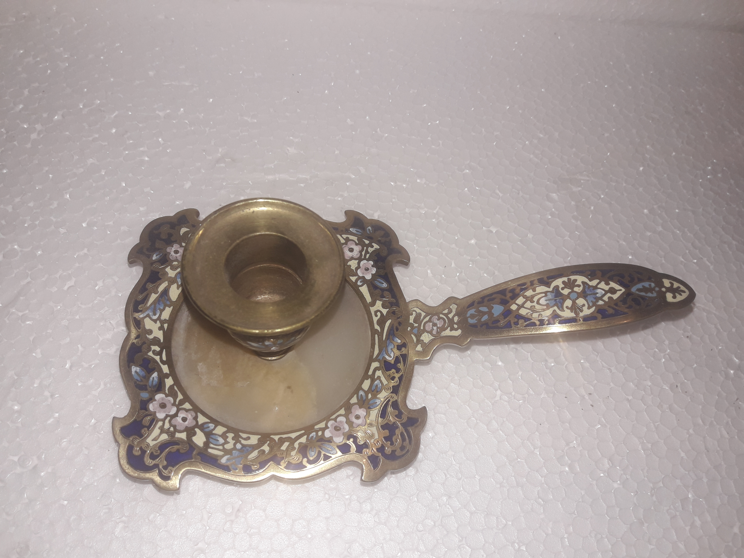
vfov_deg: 49.7
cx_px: 372
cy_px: 279
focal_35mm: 28
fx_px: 602
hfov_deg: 63.4
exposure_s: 1/218
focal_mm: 3.7
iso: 40
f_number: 1.9
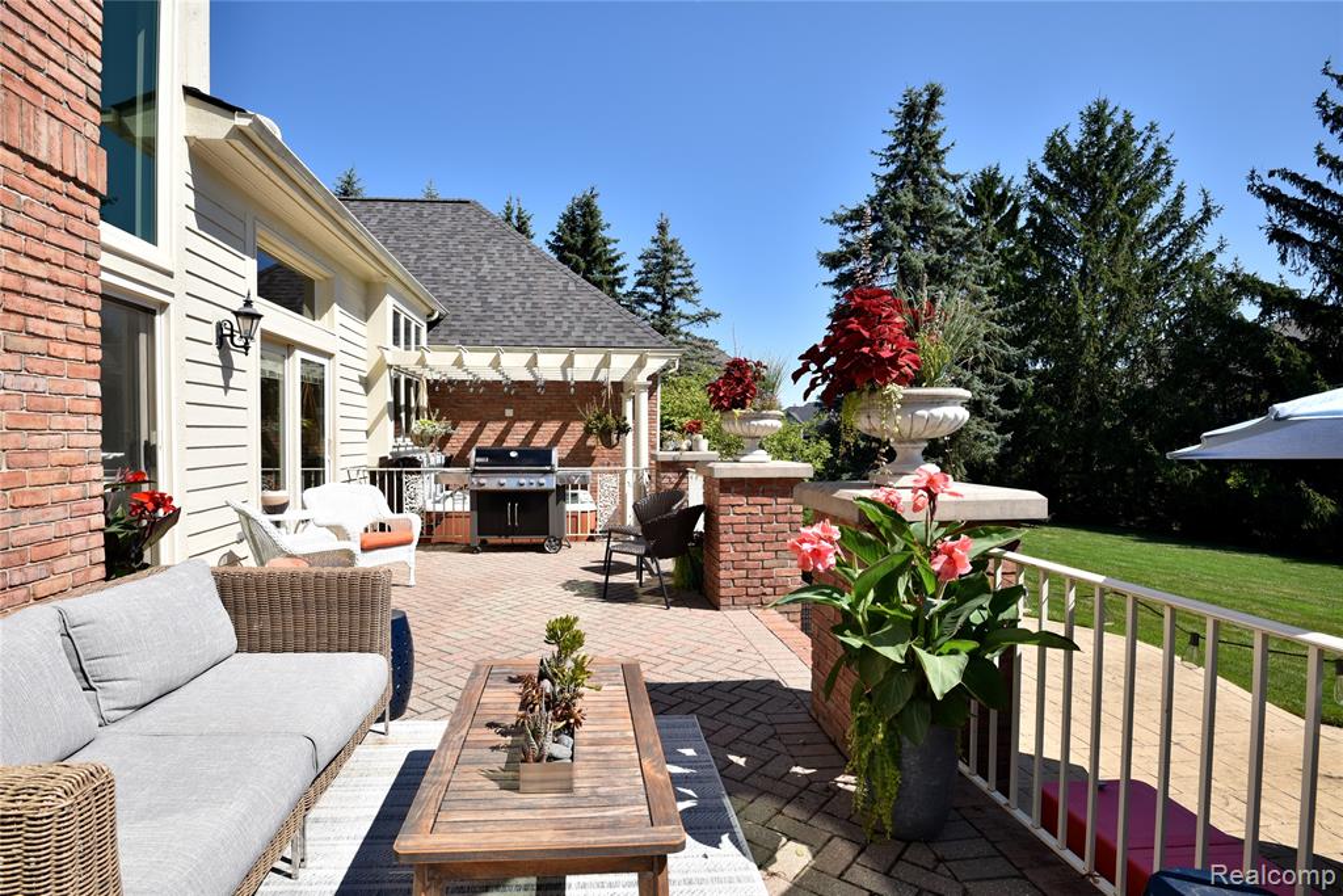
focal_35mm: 17
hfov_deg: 93.3
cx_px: 672
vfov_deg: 70.5
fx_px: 634
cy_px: 448
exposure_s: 1/200
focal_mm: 17
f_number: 10
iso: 160
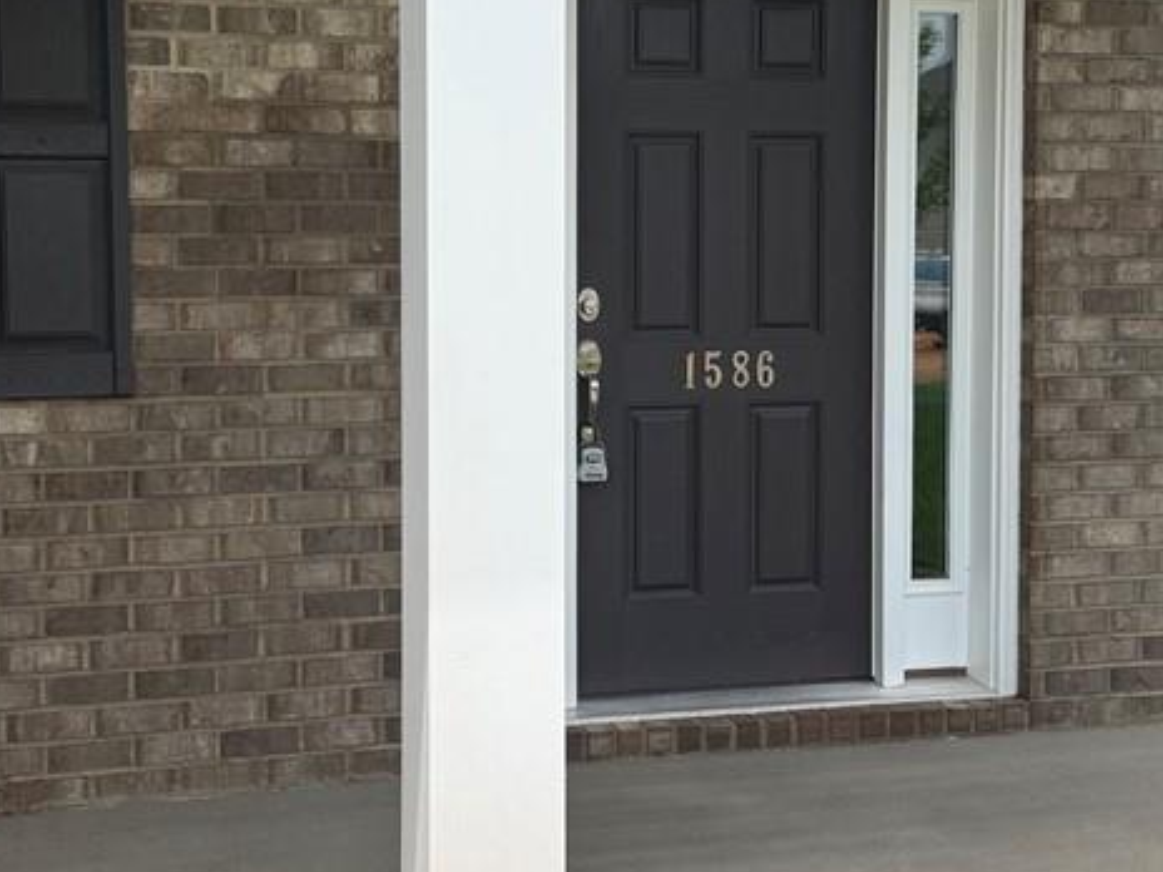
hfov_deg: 36.1
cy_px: 331
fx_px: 1781
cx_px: 489
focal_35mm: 53
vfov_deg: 27.4
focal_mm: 6.76
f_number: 1.78
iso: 80
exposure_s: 1/3279
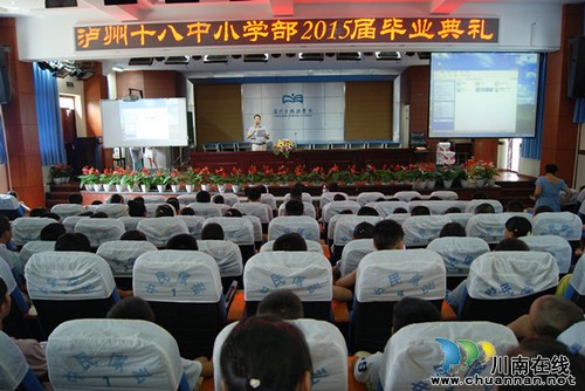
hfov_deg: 67.4
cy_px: 196
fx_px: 439
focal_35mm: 27
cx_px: 292
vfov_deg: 48.0
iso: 400
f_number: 3.5
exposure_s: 1/20
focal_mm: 18
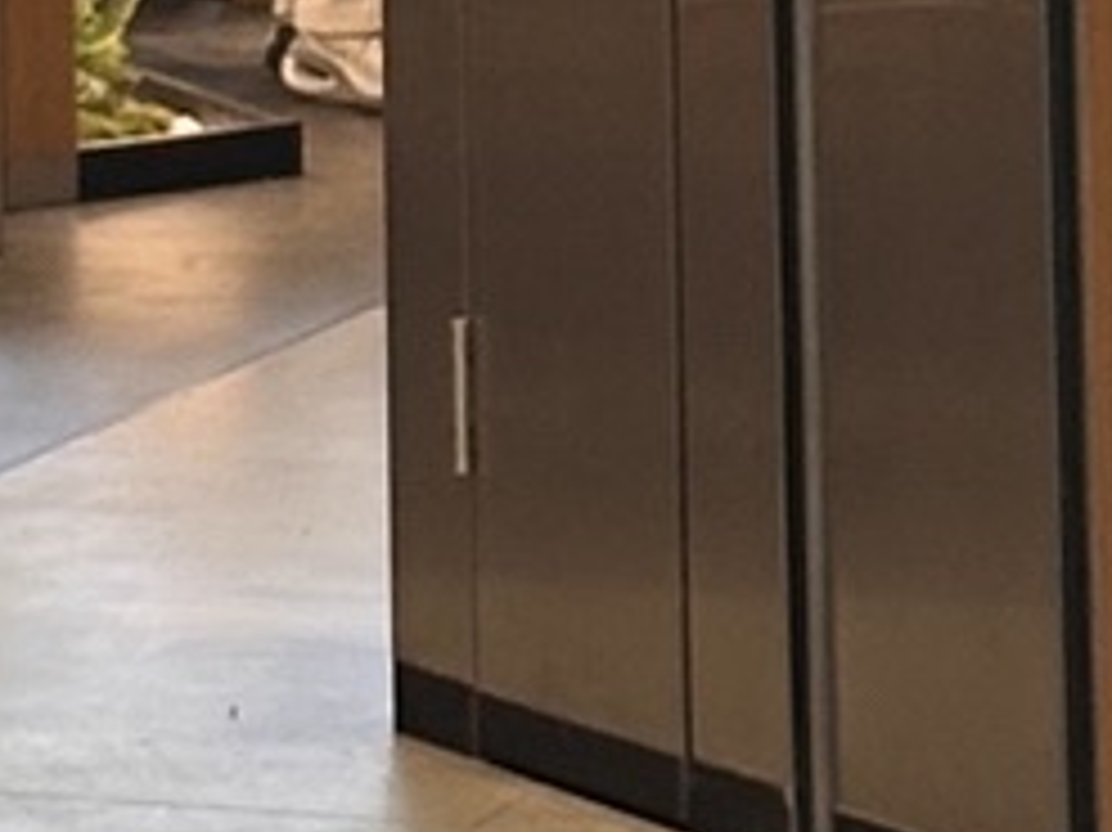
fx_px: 12490
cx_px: -666
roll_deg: -0.4
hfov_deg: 5.0
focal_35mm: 389
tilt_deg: +2.6
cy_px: -1875
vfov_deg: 3.7
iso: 125
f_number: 1.78
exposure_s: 1/100
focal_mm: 6.86
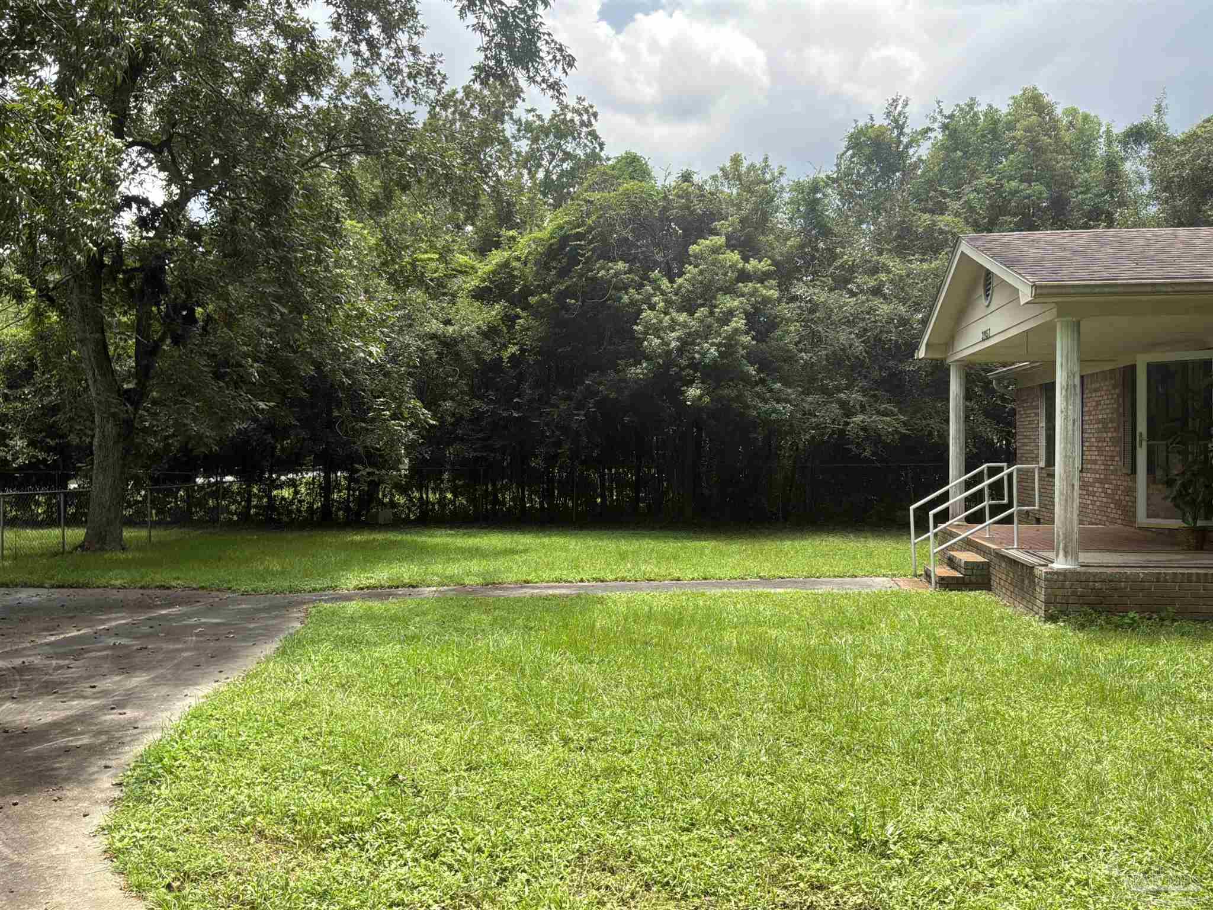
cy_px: 455
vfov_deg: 49.7
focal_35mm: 28
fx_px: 981
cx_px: 606
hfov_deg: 63.4
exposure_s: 1/781
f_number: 1.8
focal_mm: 3
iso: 32
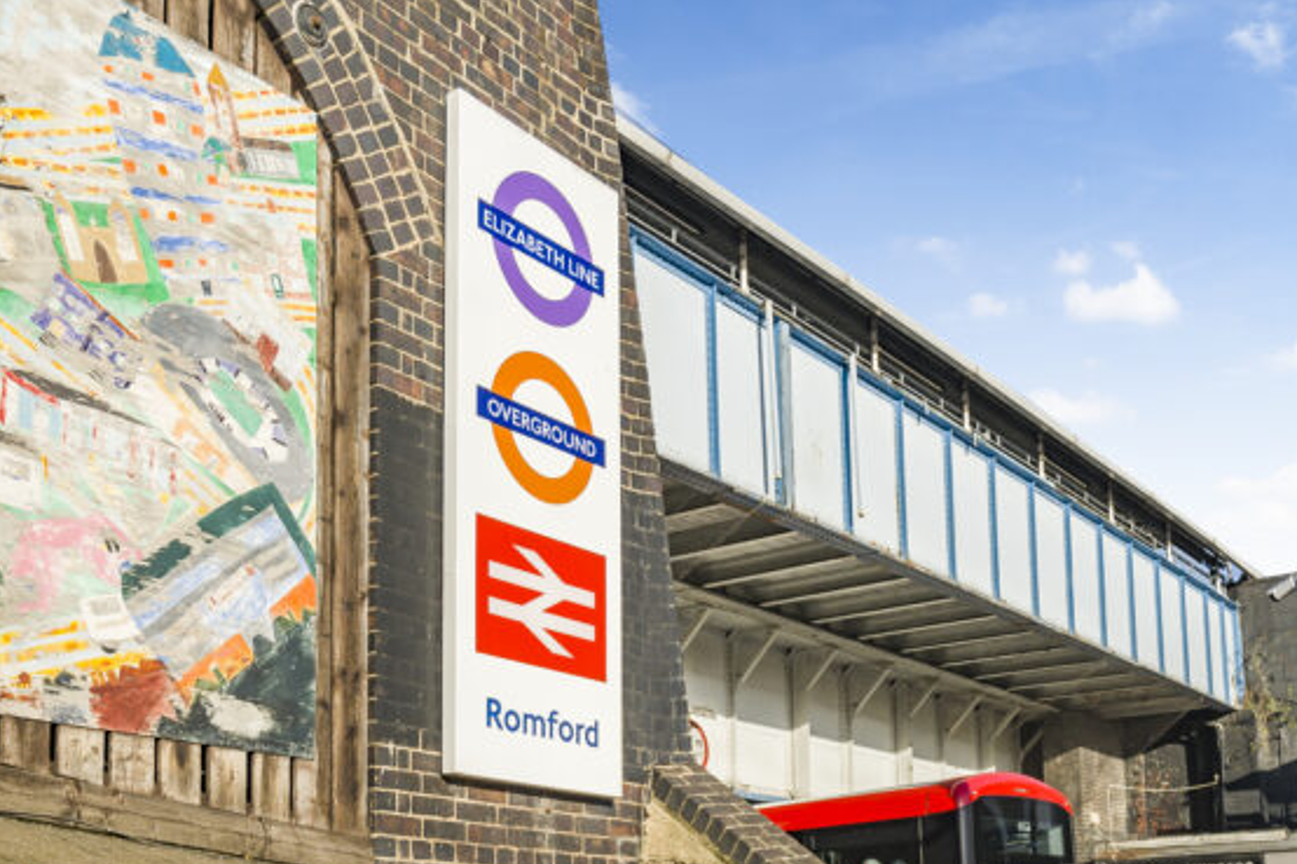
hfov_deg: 49.5
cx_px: 679
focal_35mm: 39
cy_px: 428
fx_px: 1405
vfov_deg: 34.2
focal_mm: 24
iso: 400
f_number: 4
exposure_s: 1/5000
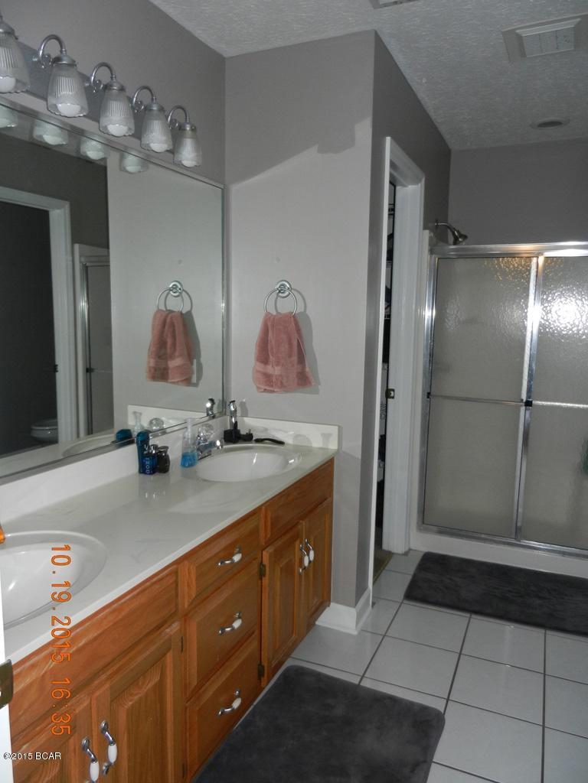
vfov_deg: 69.4
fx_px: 566
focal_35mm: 25
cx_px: 294
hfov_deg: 54.9
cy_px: 392
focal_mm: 4.5
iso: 200
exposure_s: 1/30
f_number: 3.5
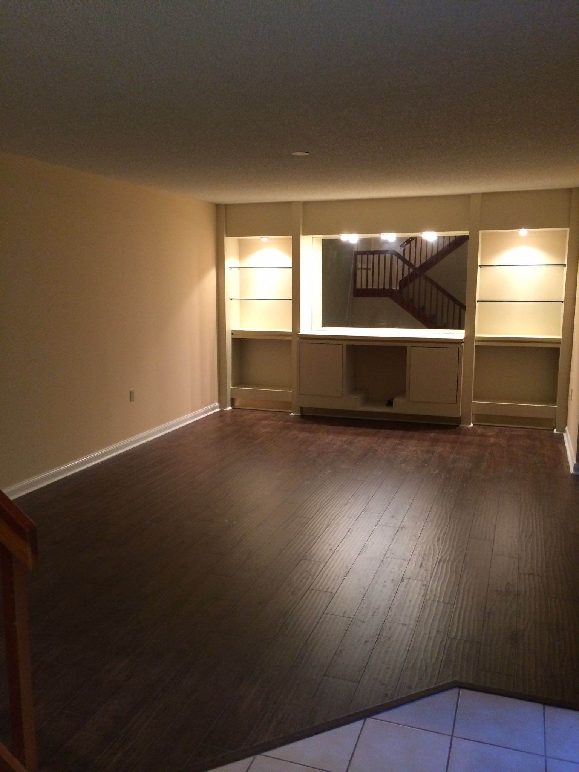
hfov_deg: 46.8
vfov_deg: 60.0
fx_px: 669
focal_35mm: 30
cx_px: 290
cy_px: 386
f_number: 2.2
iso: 320
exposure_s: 1/24
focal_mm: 4.12
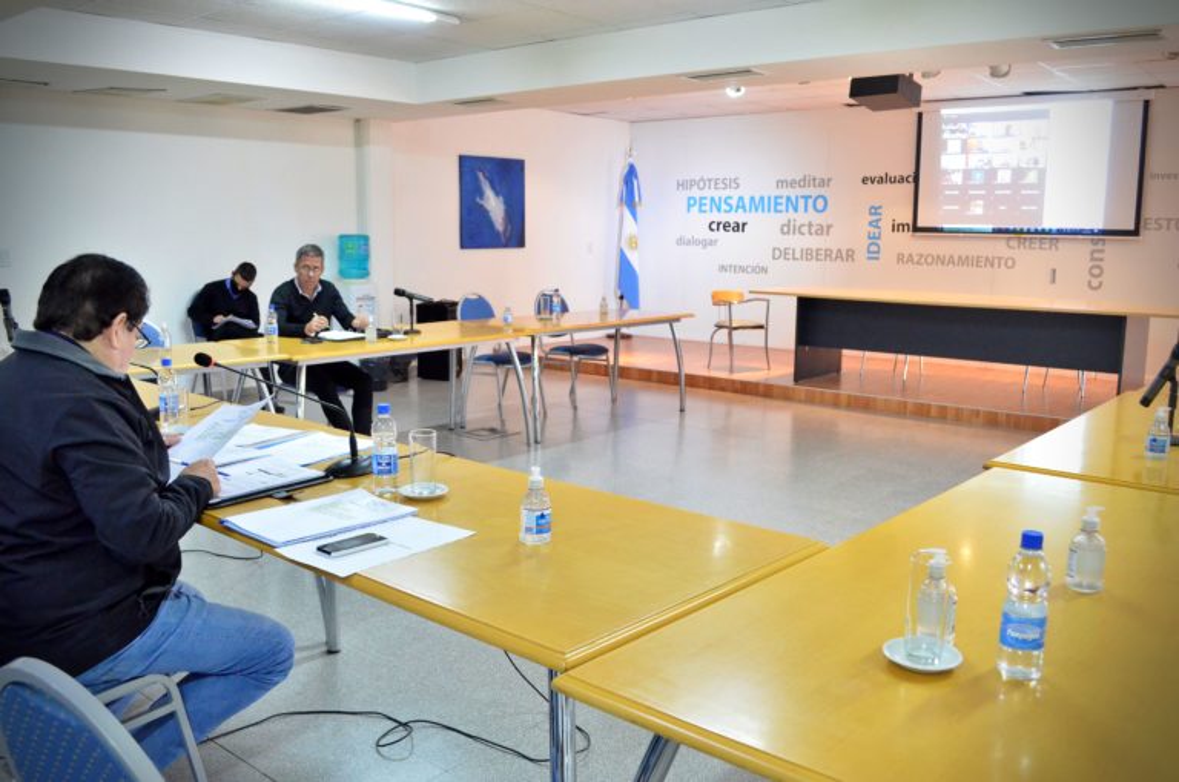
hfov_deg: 62.0
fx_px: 981
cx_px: 590
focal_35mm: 30
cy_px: 391
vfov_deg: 43.4
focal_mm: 20
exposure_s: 1/50
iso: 3200
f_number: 5.6
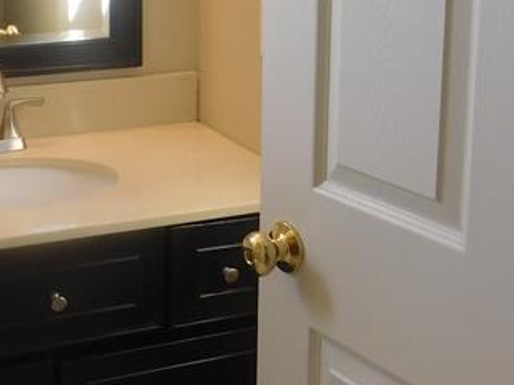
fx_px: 1084
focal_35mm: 73
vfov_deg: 19.9
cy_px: 68
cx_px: 205
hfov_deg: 26.6
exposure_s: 1/60
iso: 125
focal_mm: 4
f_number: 3
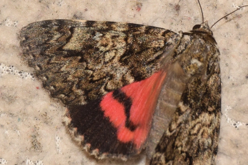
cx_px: 124
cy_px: 82
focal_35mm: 210
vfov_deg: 6.5
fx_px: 1446
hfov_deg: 9.8
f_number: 14
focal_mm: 140
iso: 500
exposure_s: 1/60
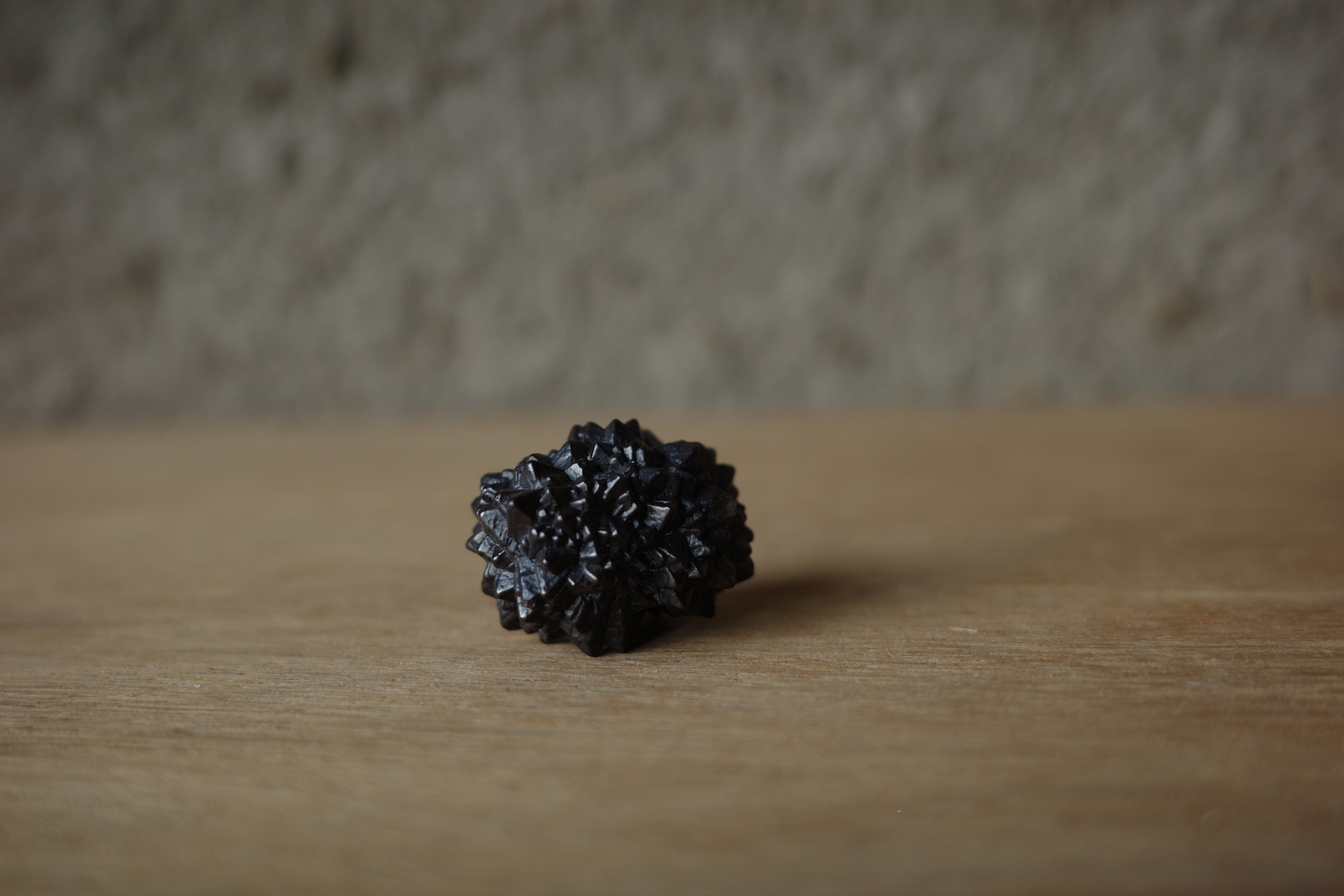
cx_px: 672
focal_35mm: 40
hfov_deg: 48.5
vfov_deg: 33.4
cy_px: 448
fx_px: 1493
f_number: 2.8
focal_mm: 26
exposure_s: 1/125
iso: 200
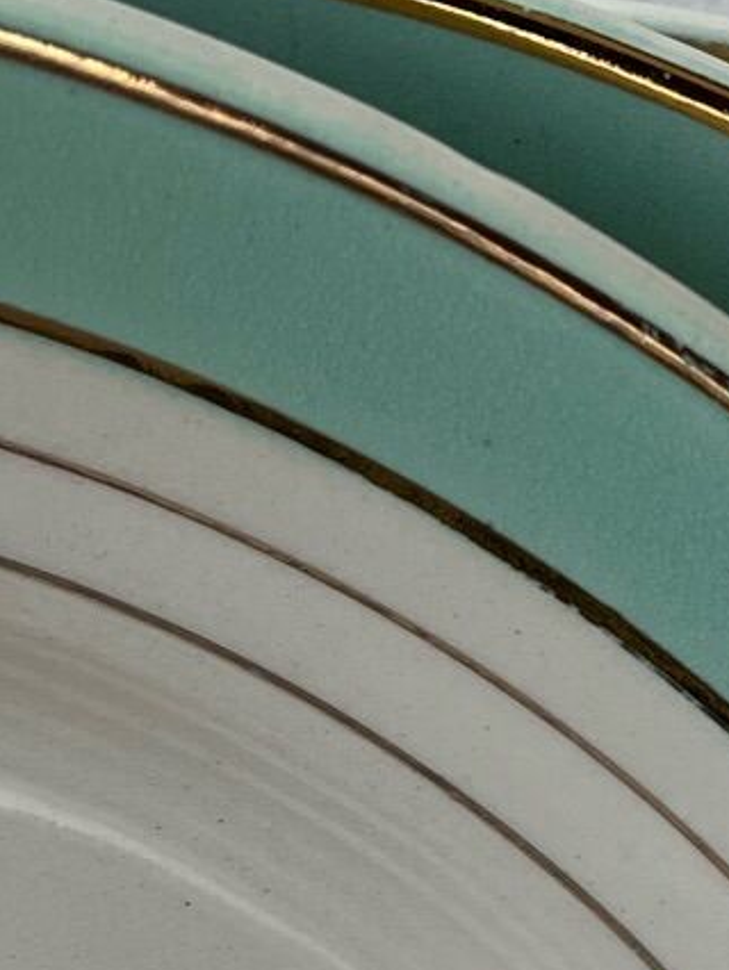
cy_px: 677
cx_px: 1201
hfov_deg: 11.2
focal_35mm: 125
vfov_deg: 15.7
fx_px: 3506
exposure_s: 1/932
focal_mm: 5.7
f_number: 1.5
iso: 50
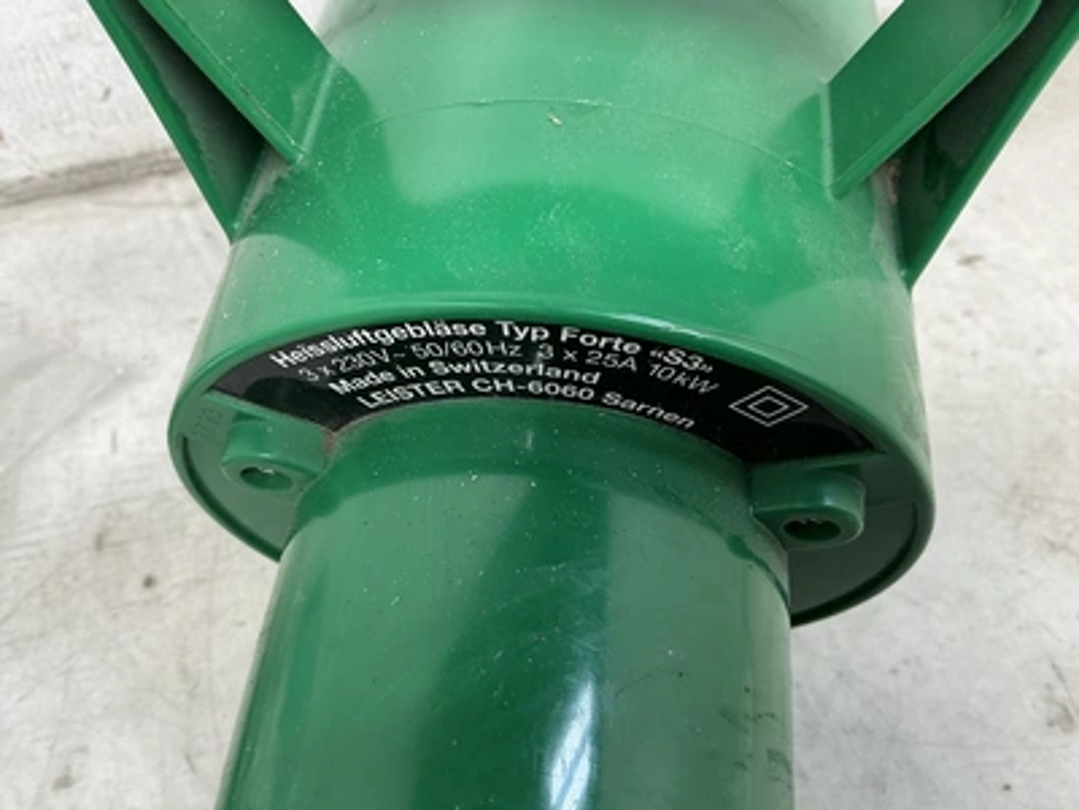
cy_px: 405
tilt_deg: -51.6
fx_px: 873
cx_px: 540
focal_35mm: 28
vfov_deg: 49.7
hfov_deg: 63.4
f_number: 1.8
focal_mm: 3
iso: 50
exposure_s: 1/60
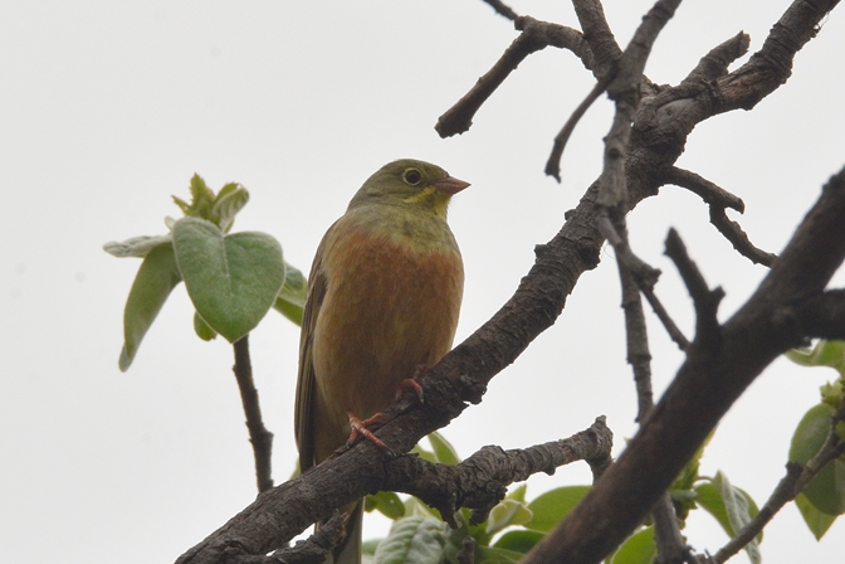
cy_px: 338
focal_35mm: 602
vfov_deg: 2.3
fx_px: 14129
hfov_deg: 3.4
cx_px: 564
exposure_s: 1/250
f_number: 18
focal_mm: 300
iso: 320
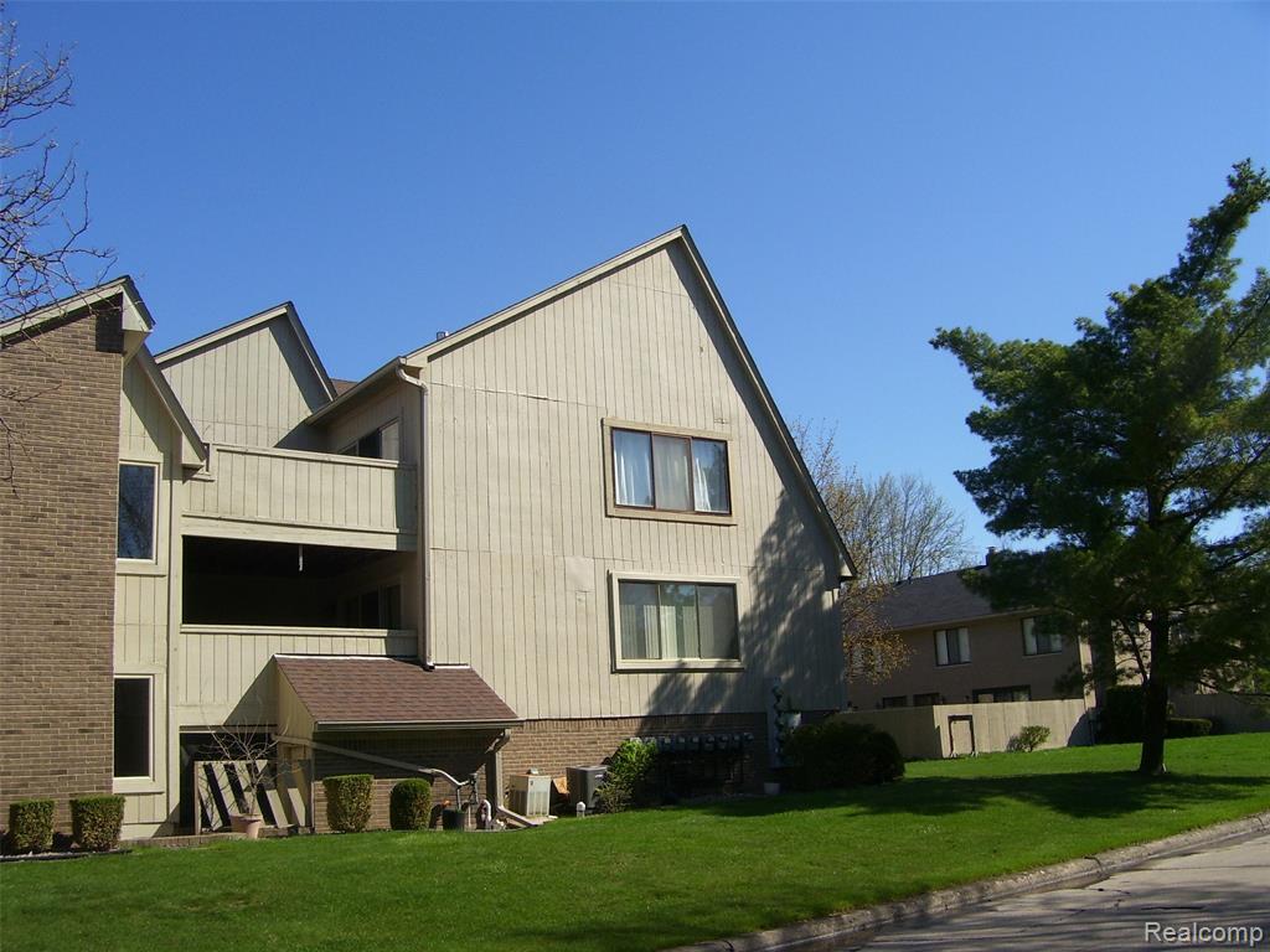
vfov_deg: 41.8
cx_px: 635
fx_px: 1247
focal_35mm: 34
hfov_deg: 54.0
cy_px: 476
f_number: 4.8
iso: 80
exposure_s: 1/500
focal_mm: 5.6
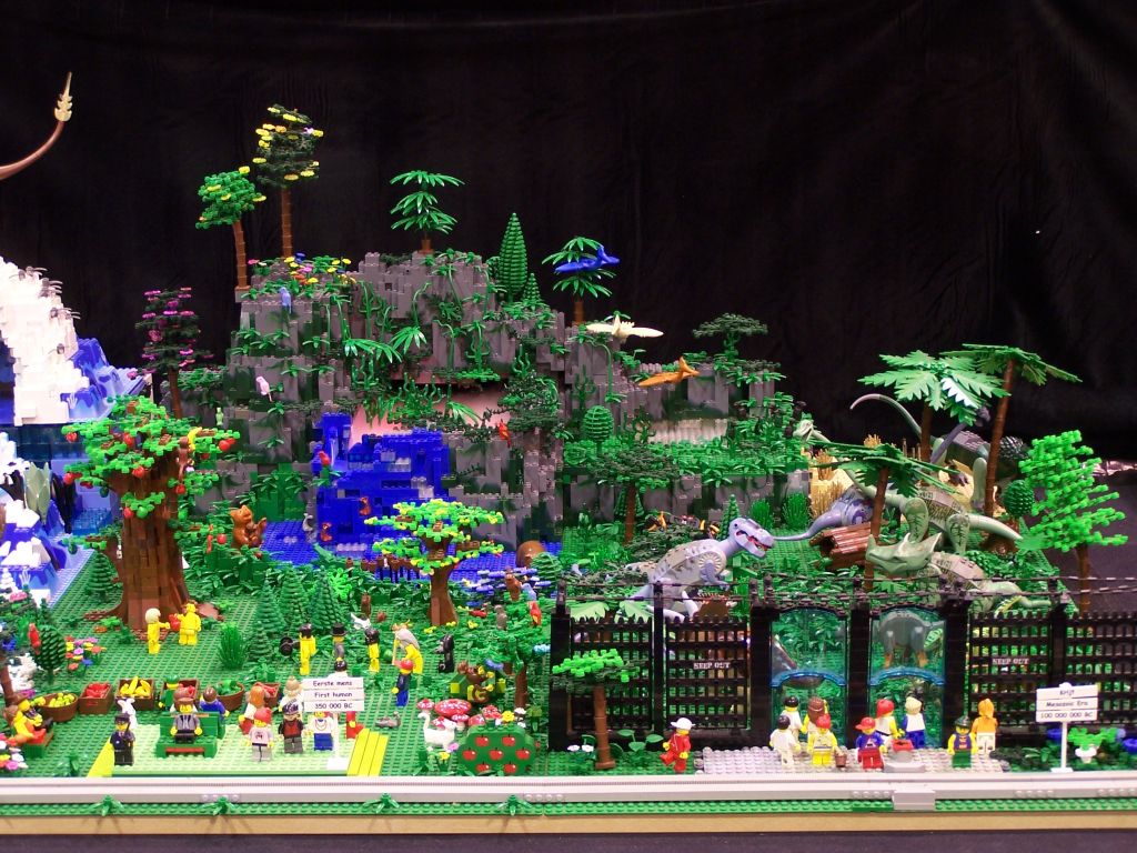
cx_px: 568
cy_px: 426
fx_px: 2201
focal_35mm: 67
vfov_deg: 21.9
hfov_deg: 29.0
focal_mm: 11.1
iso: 80
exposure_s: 1/2
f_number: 3.2
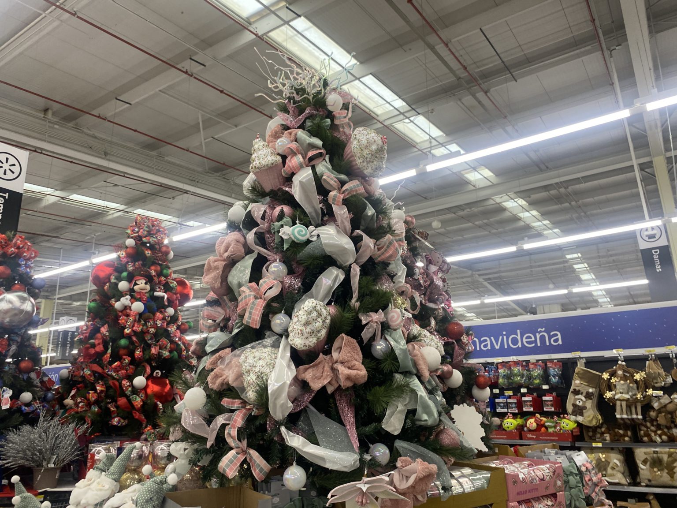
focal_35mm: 26
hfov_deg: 67.3
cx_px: 338
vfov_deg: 53.1
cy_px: 254
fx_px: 508
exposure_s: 1/120
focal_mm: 4.25
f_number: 1.8
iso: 100
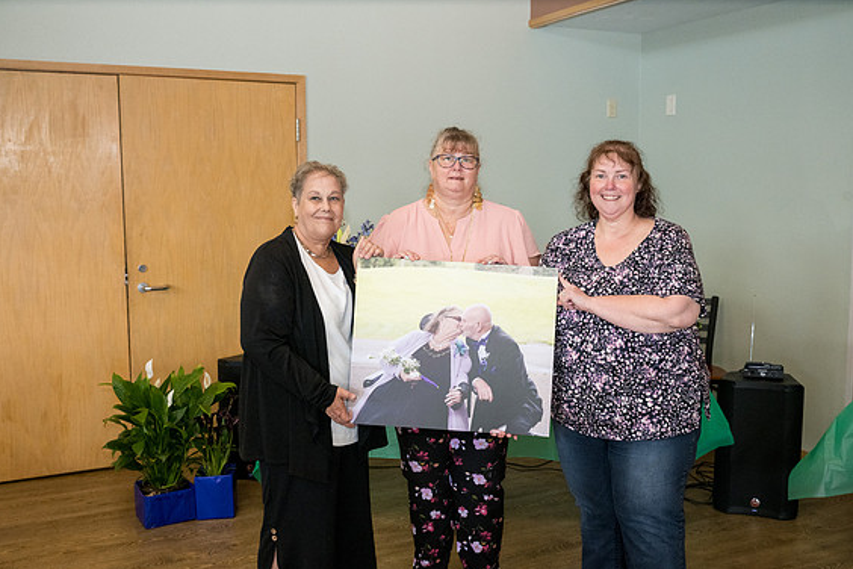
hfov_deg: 53.1
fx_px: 853
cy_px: 288
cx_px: 433
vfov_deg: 36.9
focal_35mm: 36
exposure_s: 1/250
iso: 3200
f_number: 6.3
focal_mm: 35
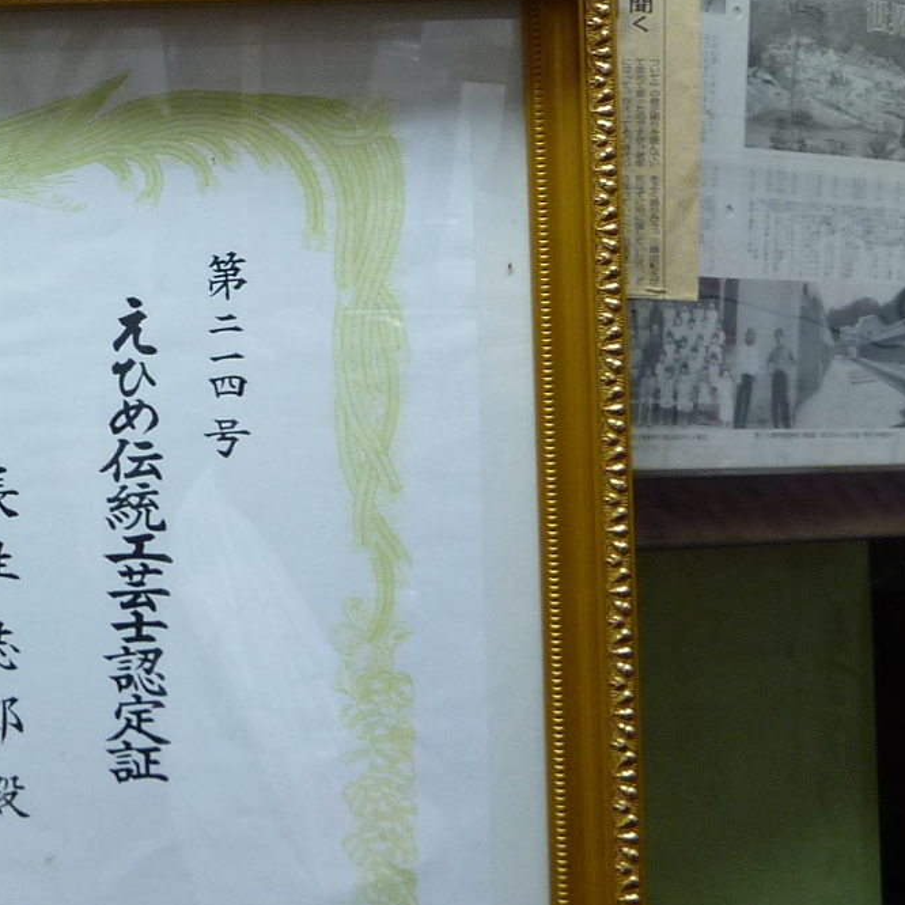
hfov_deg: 23.2
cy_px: 143
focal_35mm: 68
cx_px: -188
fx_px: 2011
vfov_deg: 24.8
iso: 160
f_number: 3.3
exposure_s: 1/30
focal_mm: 4.1
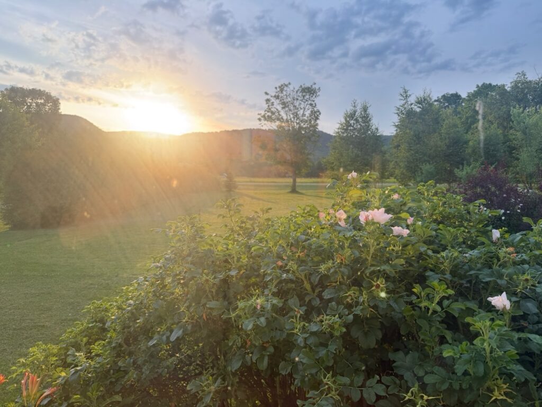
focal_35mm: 24
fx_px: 376
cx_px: 271
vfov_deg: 56.8
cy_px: 204
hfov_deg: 71.6
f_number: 1.78
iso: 80
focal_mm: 6.76
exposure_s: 1/172
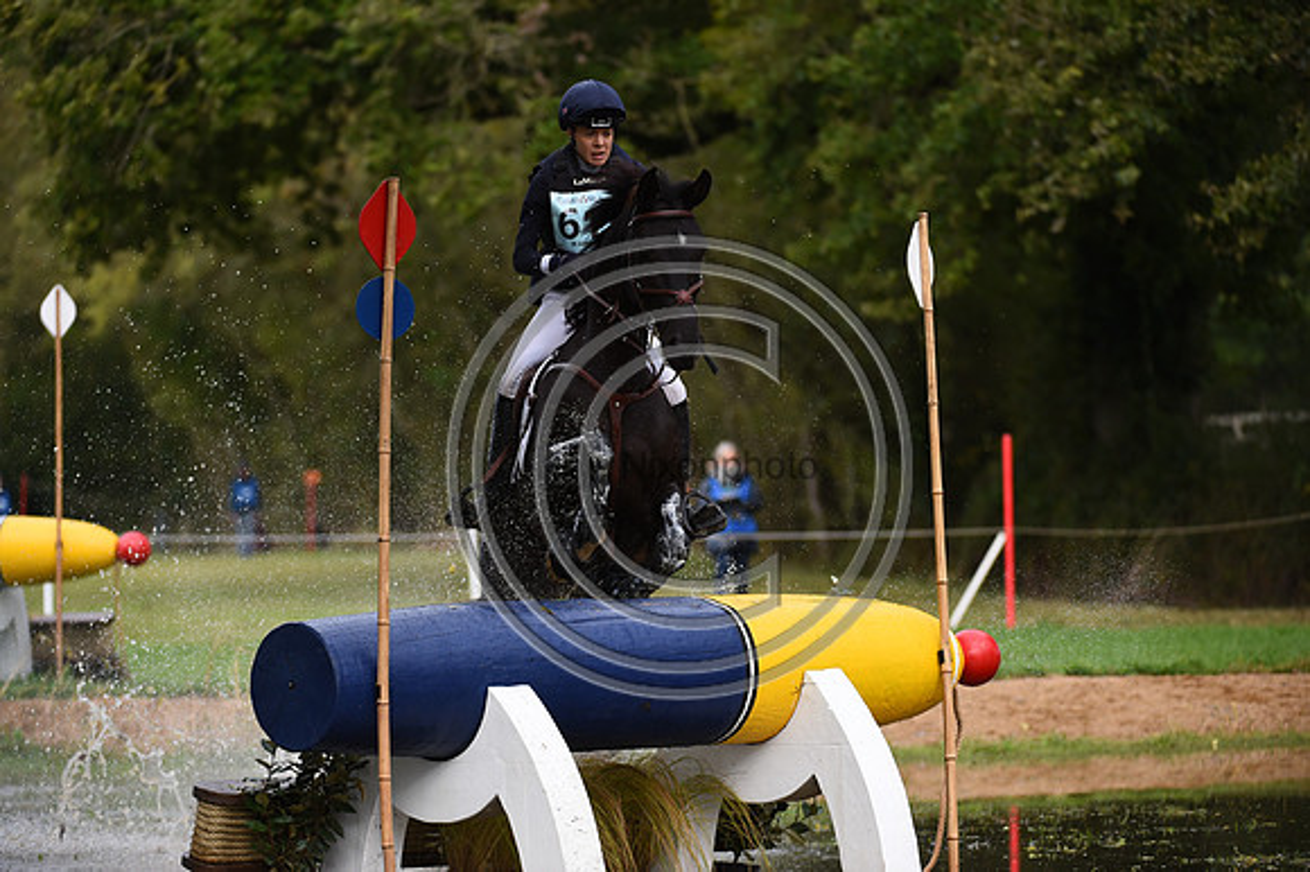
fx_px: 7273
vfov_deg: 6.9
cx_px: 655
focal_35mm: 200
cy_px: 436
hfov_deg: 10.3
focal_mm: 200
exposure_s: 1/1000
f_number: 4.5
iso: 560
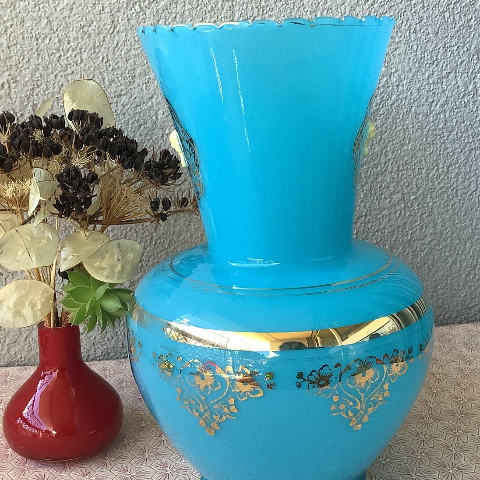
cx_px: 327
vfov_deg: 34.0
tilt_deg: -11.5
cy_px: 254
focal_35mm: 50
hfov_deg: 33.7
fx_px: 784
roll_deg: +0.7
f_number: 2.4
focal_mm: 3.3
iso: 64
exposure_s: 1/120
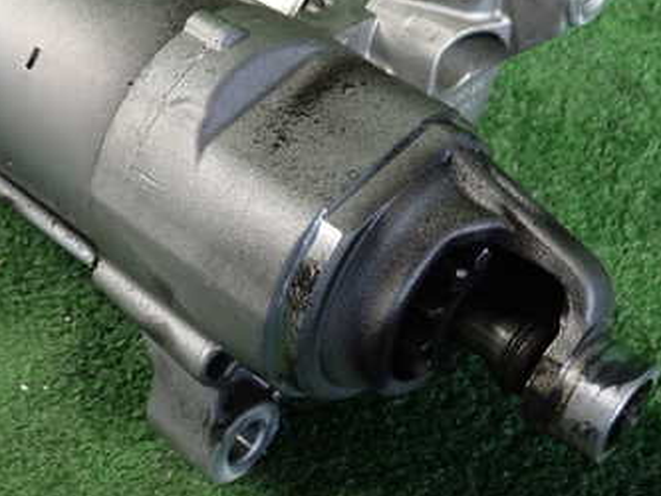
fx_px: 1032
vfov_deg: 27.0
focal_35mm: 54
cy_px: 198
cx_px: 258
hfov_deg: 35.4
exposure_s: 1/30
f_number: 2.3
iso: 500
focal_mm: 5.4
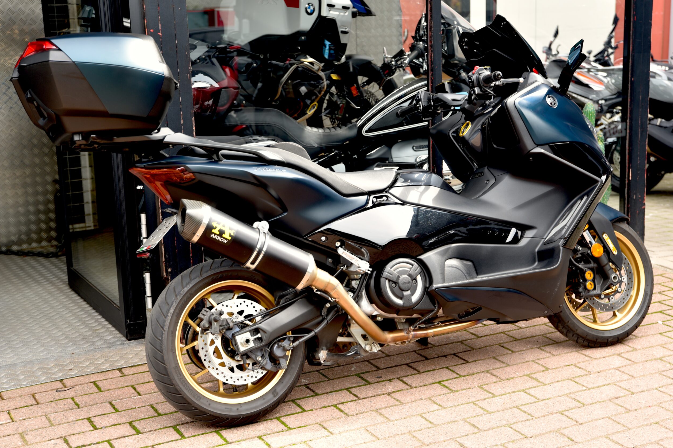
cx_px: 340
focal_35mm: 56
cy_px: 222
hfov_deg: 35.6
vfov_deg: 24.2
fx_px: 1047
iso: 100
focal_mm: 55
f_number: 4
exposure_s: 1/60
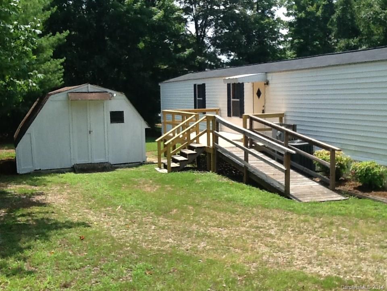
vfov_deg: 32.9
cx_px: 194
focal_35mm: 44
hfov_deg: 42.9
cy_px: 146
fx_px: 492
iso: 40
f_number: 2.4
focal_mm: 2.03
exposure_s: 1/1029
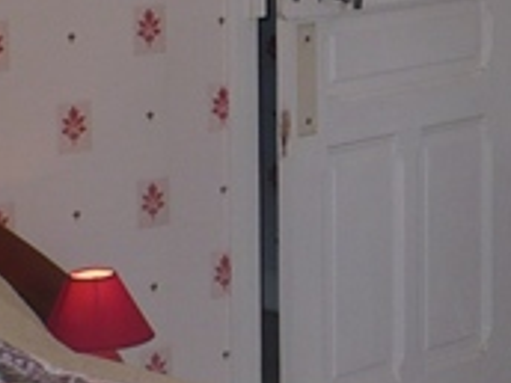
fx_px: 2539
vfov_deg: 8.6
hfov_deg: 11.4
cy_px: 169
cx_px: 428
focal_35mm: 172
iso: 100
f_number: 2.8
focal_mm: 6.1
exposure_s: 1/200
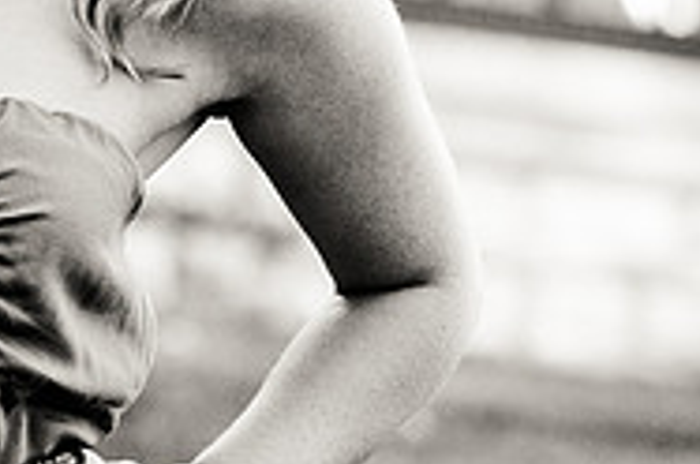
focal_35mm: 489
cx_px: 198
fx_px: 9483
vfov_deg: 2.8
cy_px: -6
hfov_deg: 4.2
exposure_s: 1/400
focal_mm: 105
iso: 640
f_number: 3.5
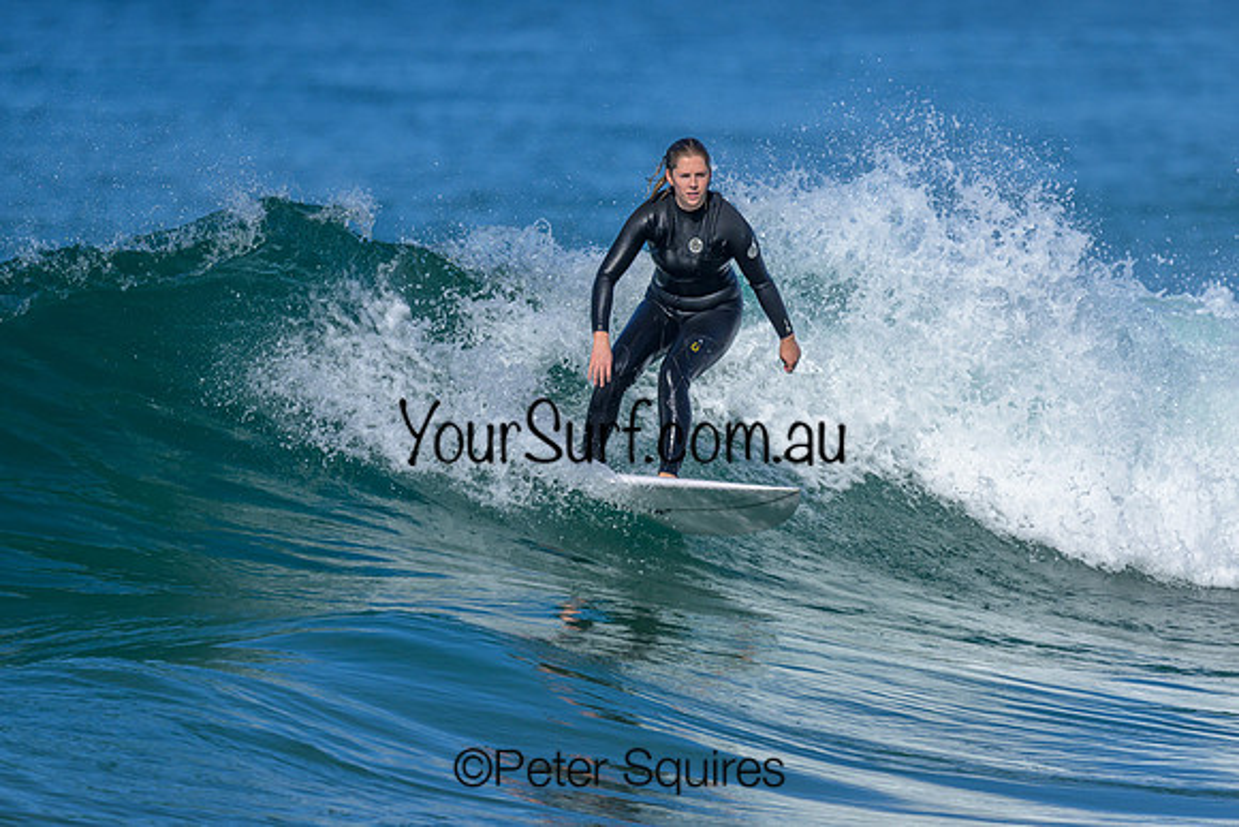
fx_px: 37883
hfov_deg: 1.9
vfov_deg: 1.3
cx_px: 574
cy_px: 440
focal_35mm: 1101
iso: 220
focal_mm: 800
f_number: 6.3
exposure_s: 1/2000
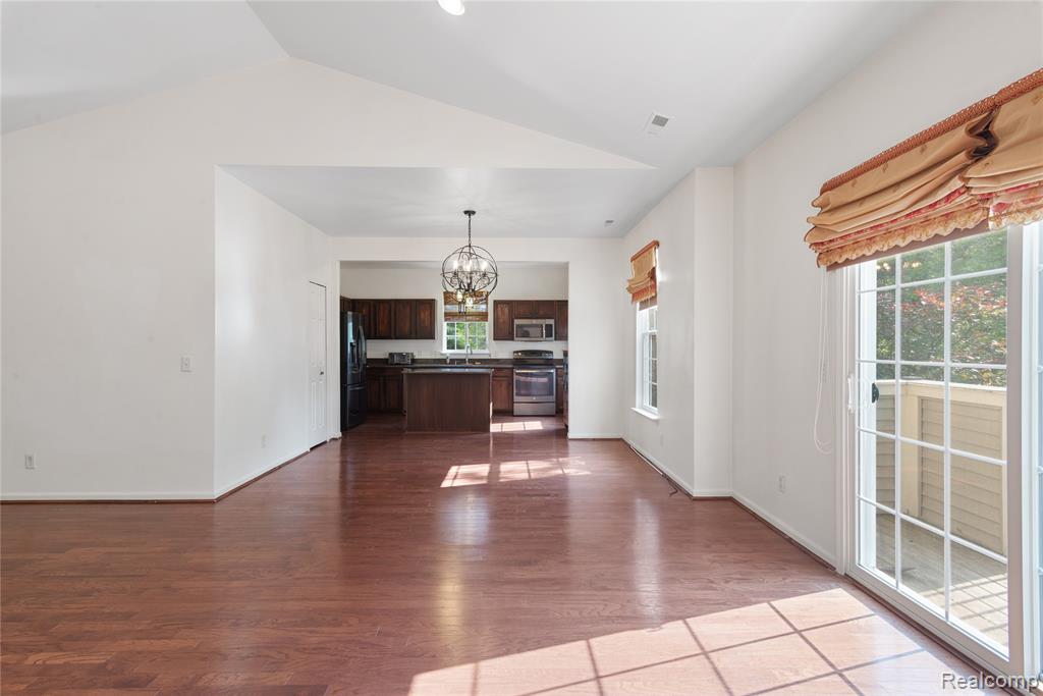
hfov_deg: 93.3
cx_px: 522
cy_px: 348
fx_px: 493
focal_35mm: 17
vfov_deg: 70.5
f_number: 9
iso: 400
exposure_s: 1/50
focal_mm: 17
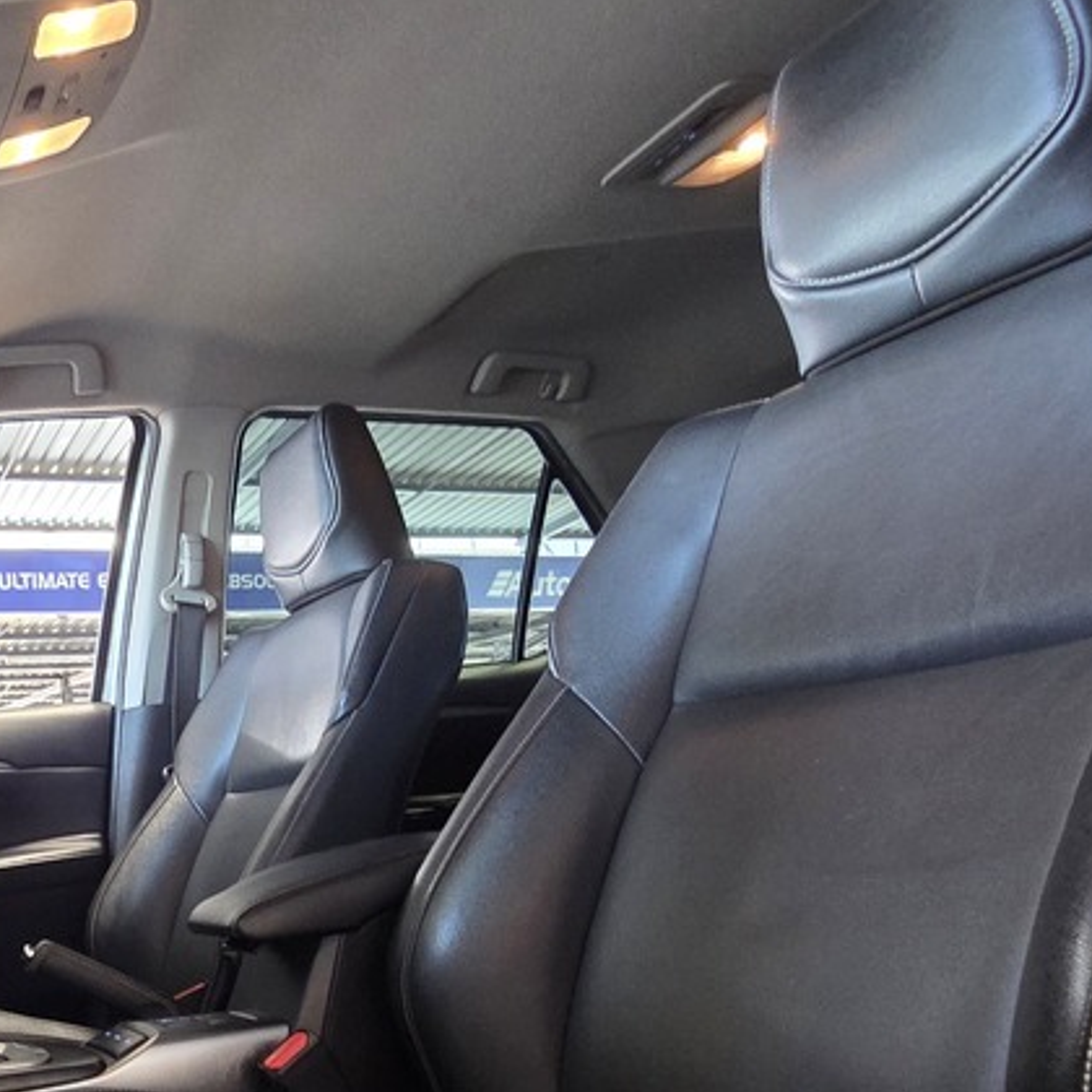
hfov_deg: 50.3
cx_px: 91
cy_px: 863
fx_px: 999
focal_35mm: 28
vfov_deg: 53.7
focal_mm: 2.2
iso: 640
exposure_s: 1/50
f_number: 2.2
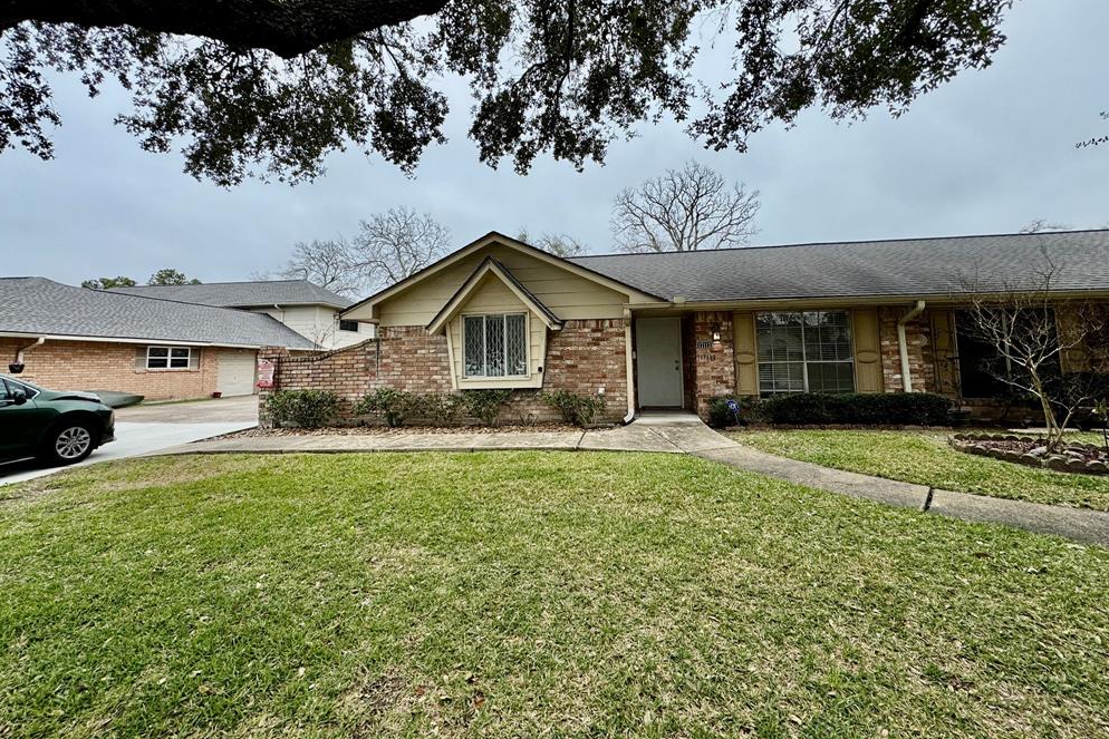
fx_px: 462
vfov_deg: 77.0
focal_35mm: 15
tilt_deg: +5.8
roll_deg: +0.3
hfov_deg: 100.4
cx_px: 554
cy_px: 320
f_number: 2.2
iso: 40
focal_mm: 2.22
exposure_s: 1/687
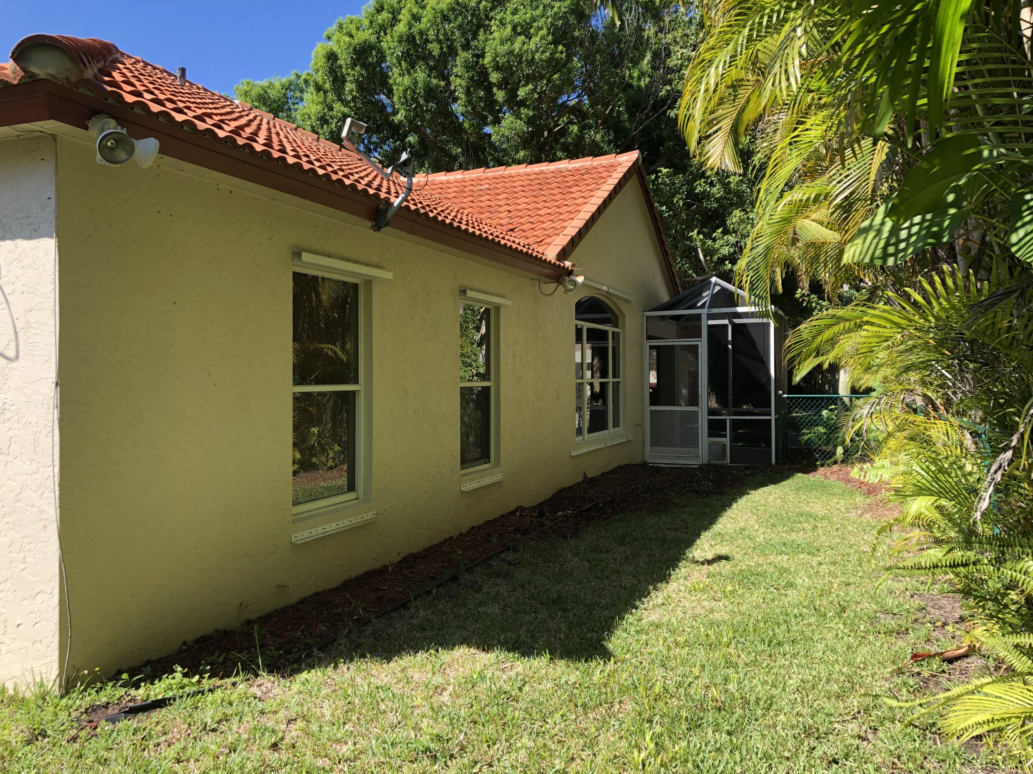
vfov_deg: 49.7
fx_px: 836
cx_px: 516
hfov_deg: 63.4
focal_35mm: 28
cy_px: 387
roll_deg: +0.9
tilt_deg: -0.5
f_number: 1.8
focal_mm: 3.99
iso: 20
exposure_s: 1/521
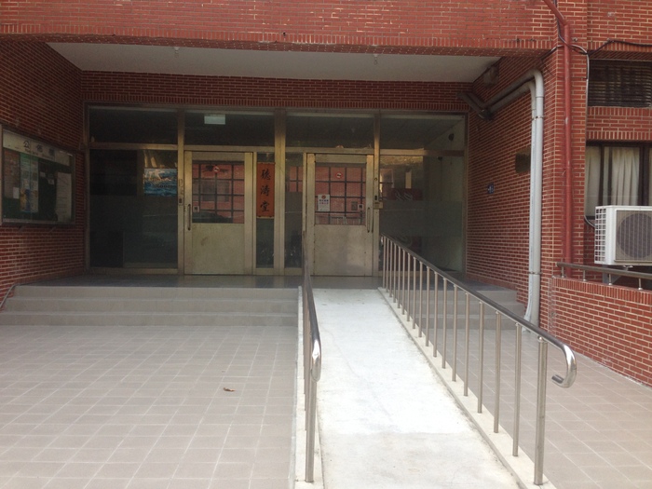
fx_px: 622
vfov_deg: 42.9
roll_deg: -2.7
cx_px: 326
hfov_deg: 55.4
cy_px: 244
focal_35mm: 33
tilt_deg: -0.9
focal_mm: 4.12
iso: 64
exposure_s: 1/120
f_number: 2.4
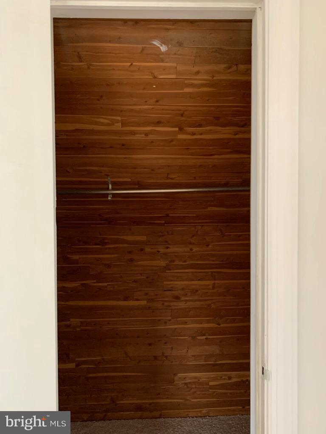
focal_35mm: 26
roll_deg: -1.2
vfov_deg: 67.3
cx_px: 163
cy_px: 217
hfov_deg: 53.1
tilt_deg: +0.3
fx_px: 326
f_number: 1.8
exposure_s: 1/30
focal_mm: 4.25
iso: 320
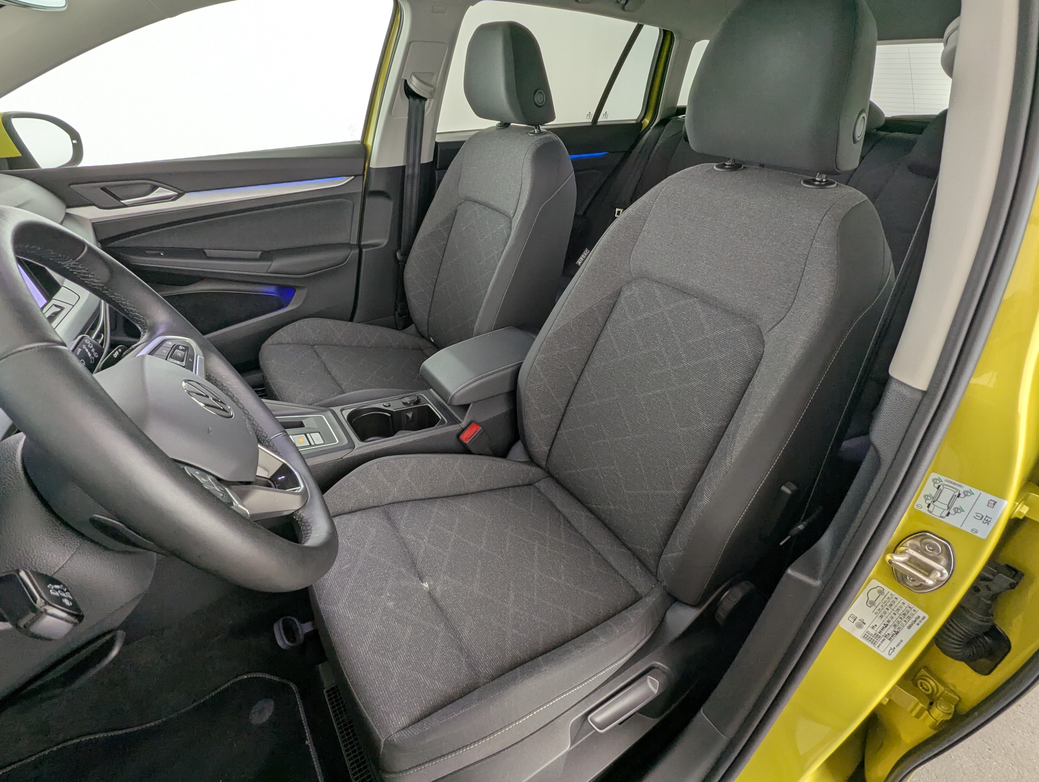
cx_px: 520
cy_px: 391
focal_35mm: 16
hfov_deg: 94.4
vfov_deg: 78.2
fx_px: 481
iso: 58
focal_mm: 2.35
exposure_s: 1/51.1
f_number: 2.2
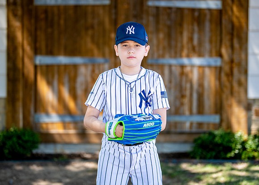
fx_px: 495
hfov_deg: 29.3
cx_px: 129
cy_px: 85
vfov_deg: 21.1
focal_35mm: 67
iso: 100
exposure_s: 1/1250
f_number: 1.2
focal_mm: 50
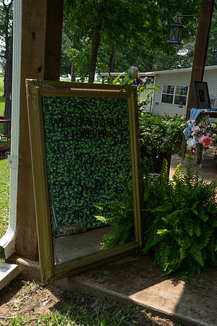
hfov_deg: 33.6
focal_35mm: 40
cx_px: 108
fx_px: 359
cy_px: 163
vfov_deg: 48.8
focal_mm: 39.7
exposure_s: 1/400
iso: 200
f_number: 6.3
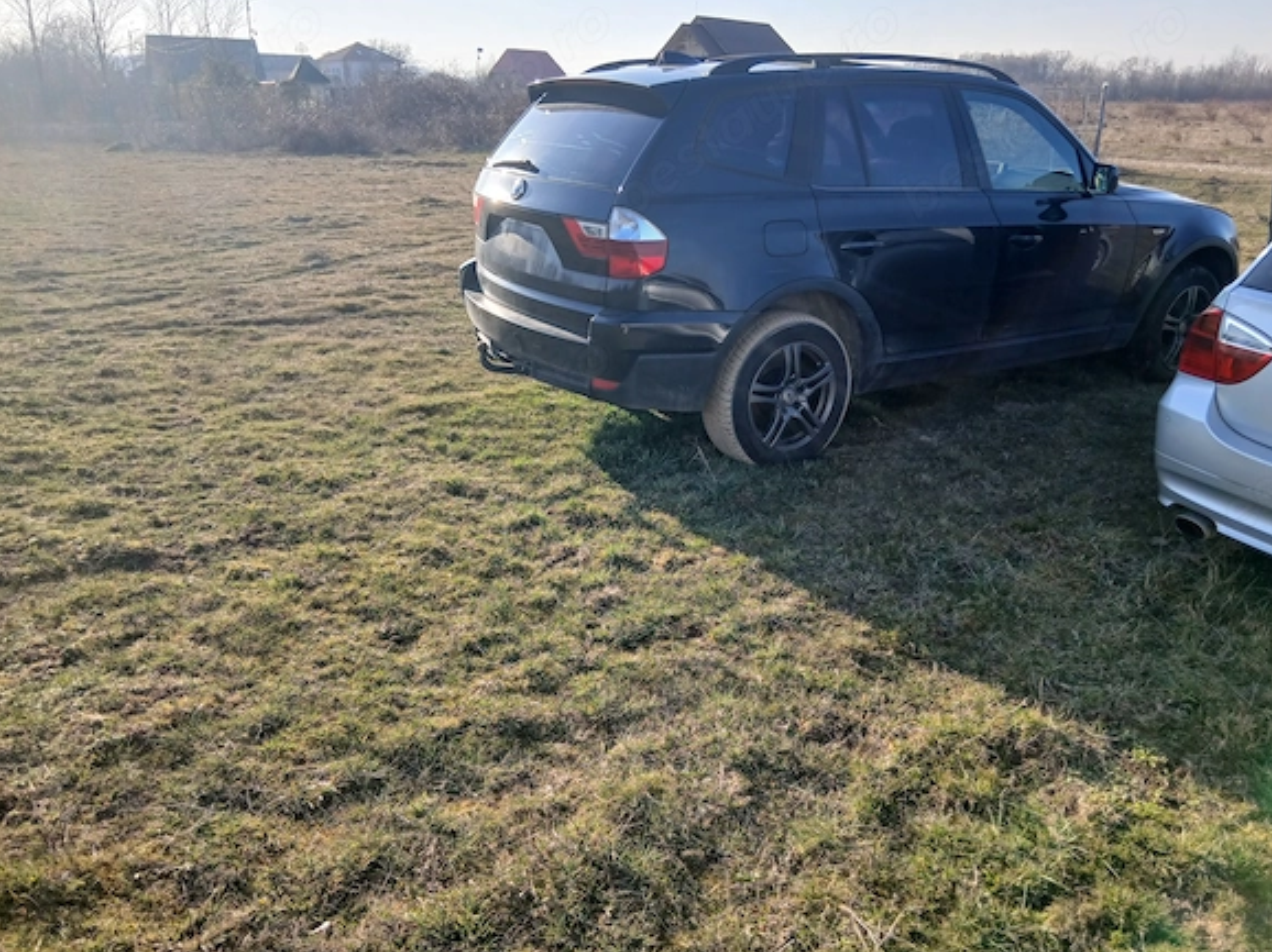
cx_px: 638
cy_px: 475
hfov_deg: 65.3
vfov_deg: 51.3
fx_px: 992
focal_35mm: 27
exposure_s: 1/220
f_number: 1.8
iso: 20
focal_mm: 3.98
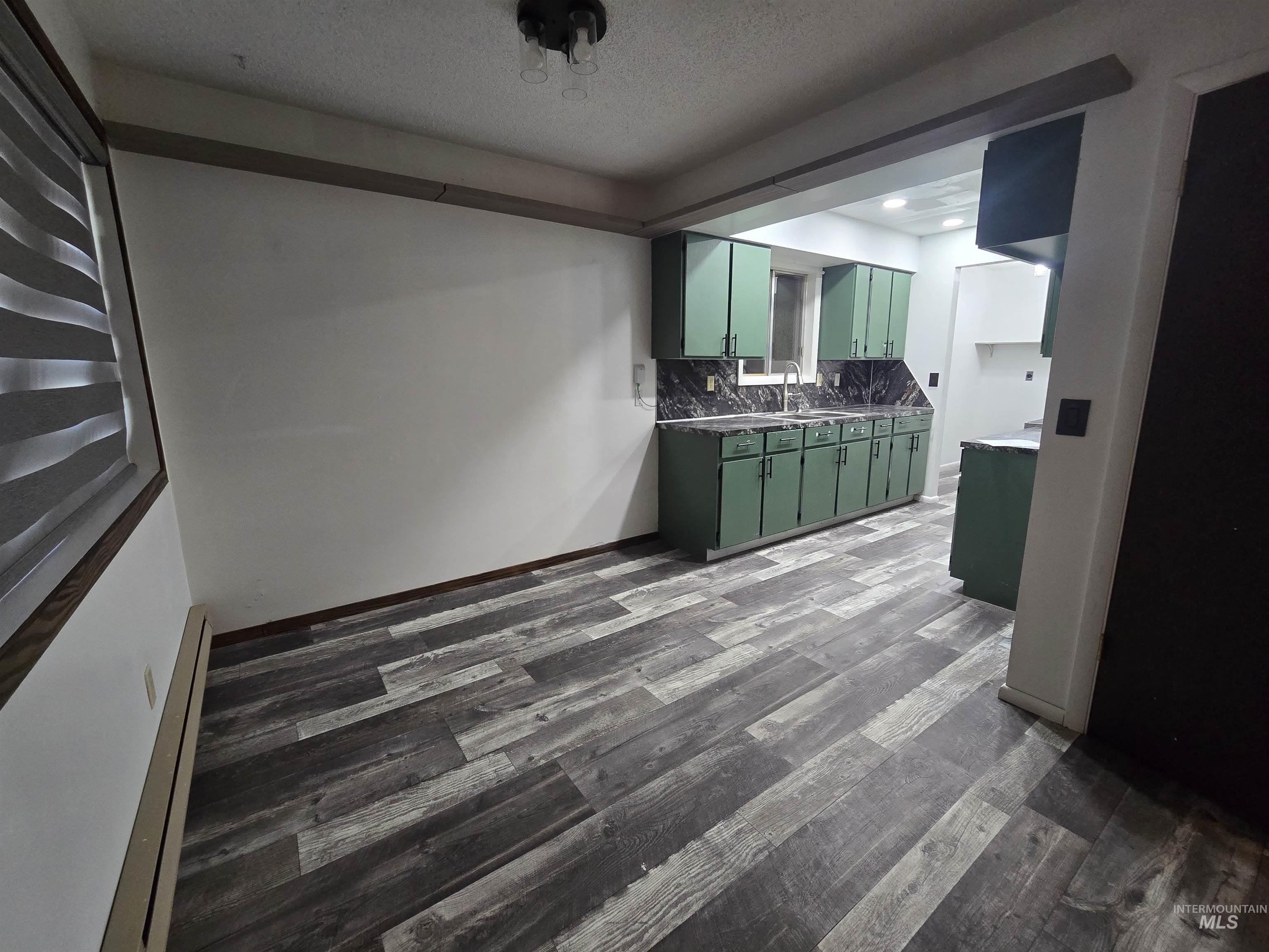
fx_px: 477
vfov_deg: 89.9
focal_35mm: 13
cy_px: 476
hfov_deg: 106.2
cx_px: 634
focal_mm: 2.2
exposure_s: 1/60
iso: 250
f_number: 2.2
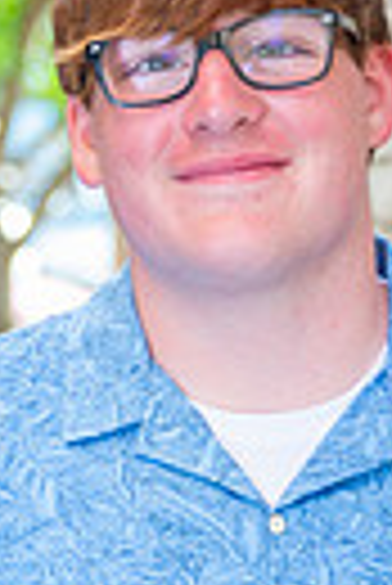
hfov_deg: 7.6
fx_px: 2932
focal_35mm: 180
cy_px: 549
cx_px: 225
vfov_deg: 11.3
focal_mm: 52
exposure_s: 1/125
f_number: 2.8
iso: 160
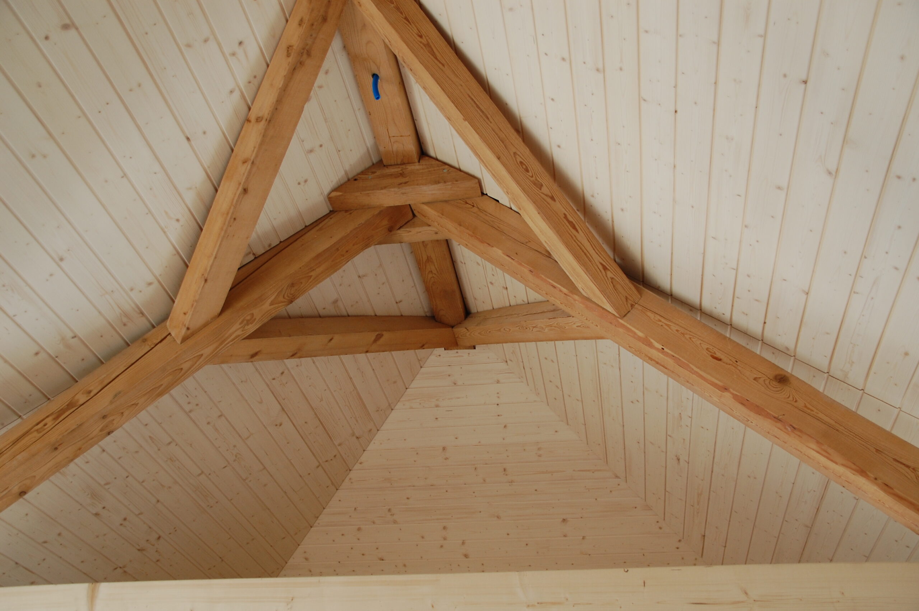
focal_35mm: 38
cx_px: 460
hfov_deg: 51.3
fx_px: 956
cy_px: 306
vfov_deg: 35.4
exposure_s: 1/60
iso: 400
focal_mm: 25
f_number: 4
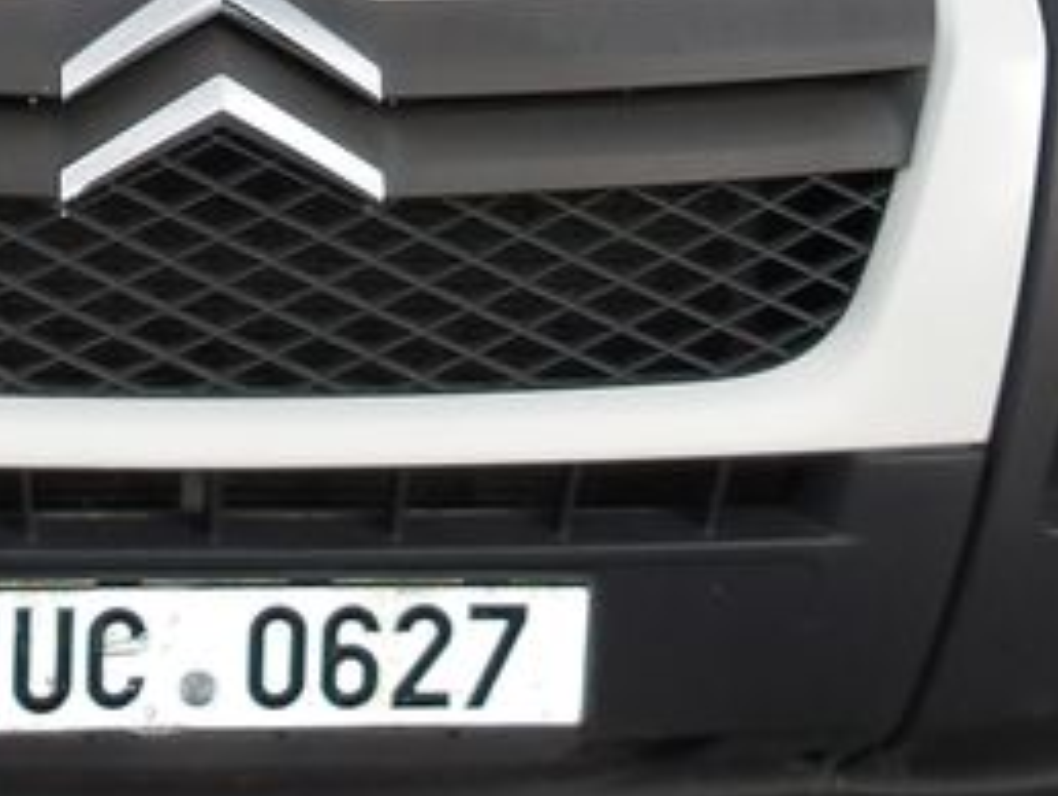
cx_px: 82
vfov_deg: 12.7
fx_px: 3273
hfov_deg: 18.0
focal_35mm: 107
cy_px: -603
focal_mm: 4.9
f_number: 3
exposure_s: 1/906
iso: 100
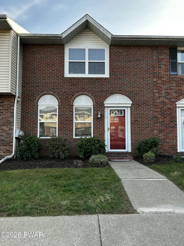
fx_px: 184
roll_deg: +0.6
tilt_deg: +5.5
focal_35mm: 26
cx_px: 92
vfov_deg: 67.3
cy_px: 123
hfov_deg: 53.1
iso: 50
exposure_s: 1/418
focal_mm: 5.7
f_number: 1.5
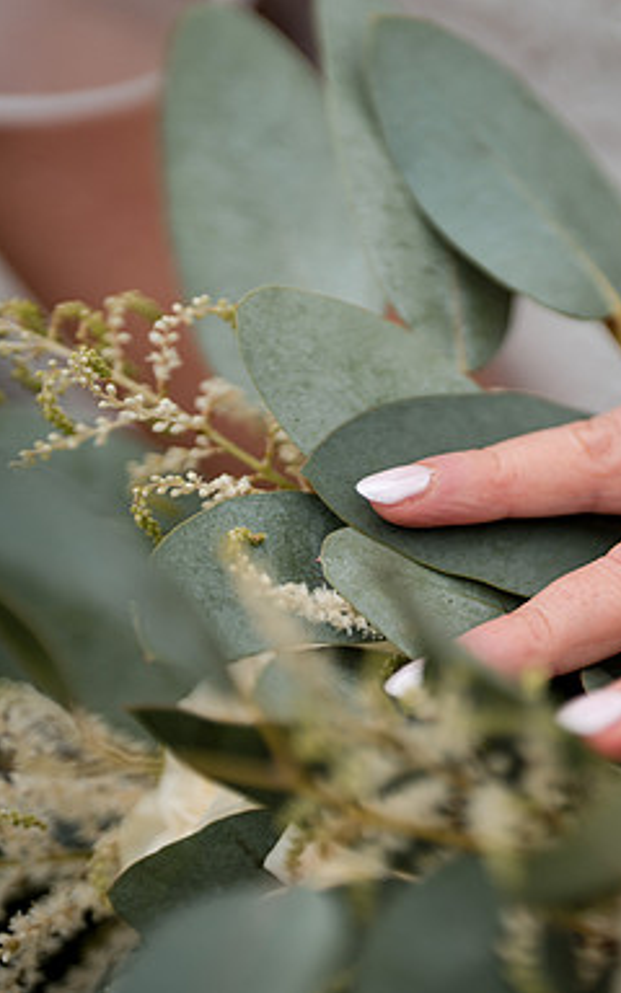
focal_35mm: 131
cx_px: 740
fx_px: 3547
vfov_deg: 15.9
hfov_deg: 9.9
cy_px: 498
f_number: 1.4
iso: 100
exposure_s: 1/5000
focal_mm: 85
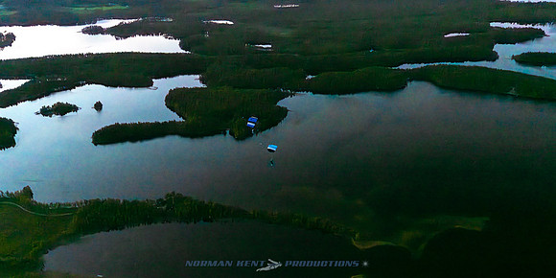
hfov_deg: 64.6
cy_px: 158
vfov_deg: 35.0
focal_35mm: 31
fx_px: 440
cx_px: 277
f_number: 4
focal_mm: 28
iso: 1000
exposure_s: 1/2000
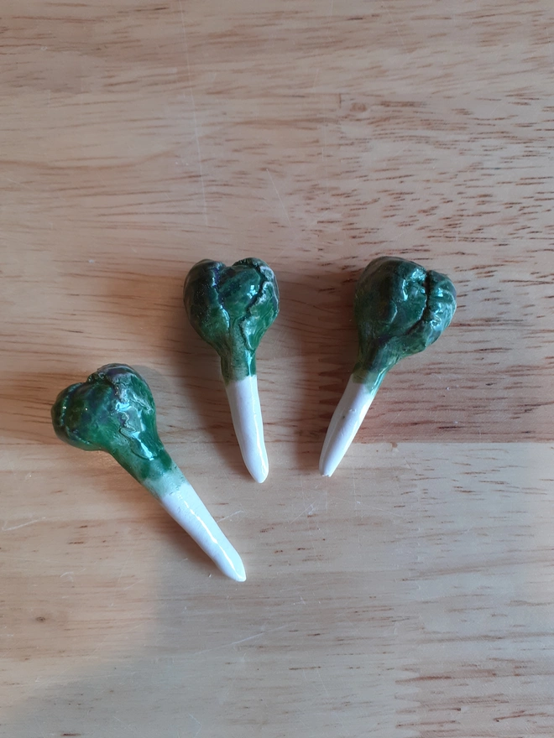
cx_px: 277
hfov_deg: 51.4
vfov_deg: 65.3
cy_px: 369
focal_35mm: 27
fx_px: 576
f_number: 1.9
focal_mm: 3.6
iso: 64
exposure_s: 1/50
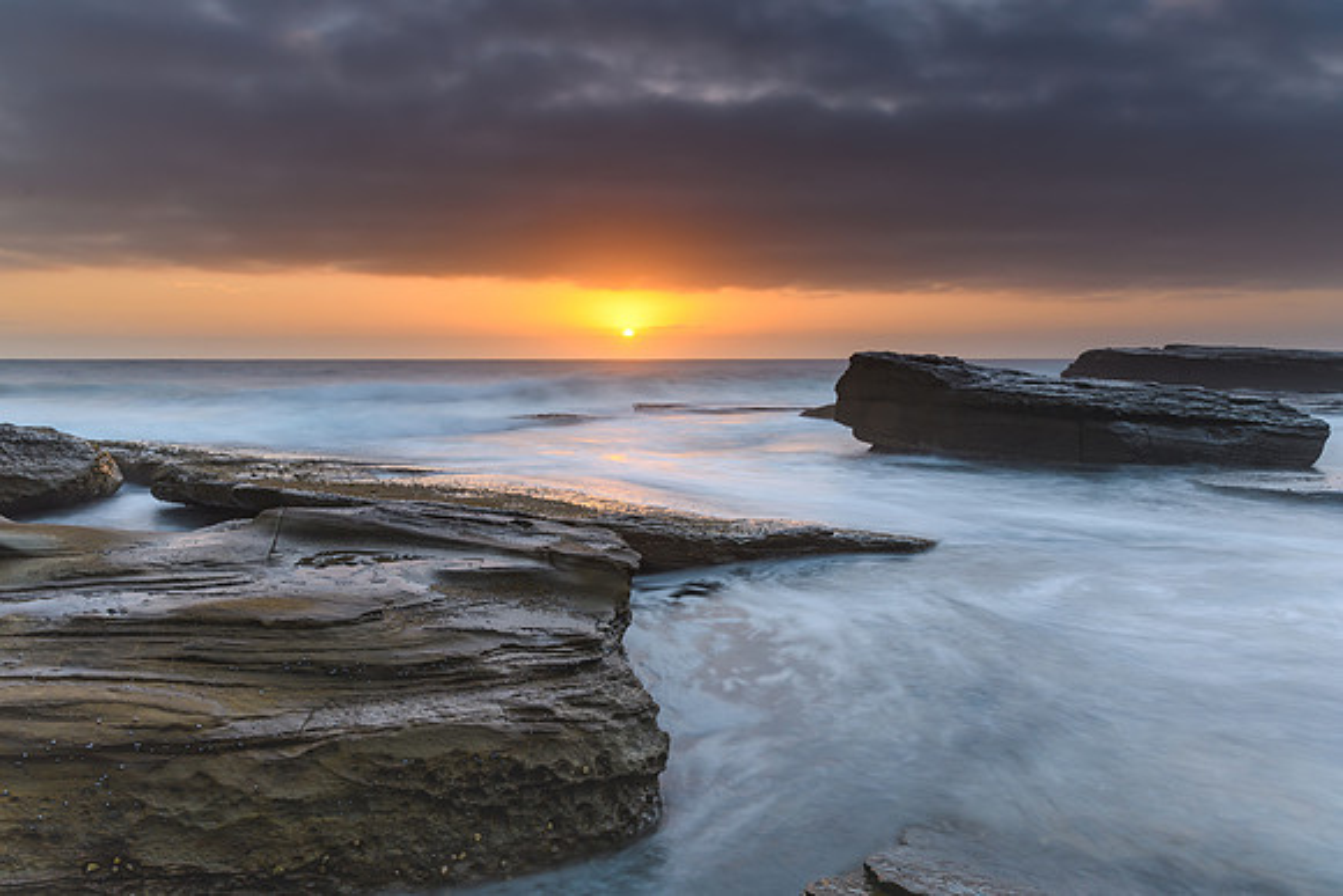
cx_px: 672
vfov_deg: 53.0
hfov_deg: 73.6
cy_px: 448
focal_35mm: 24
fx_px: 898
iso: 50
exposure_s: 3
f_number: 13
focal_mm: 16
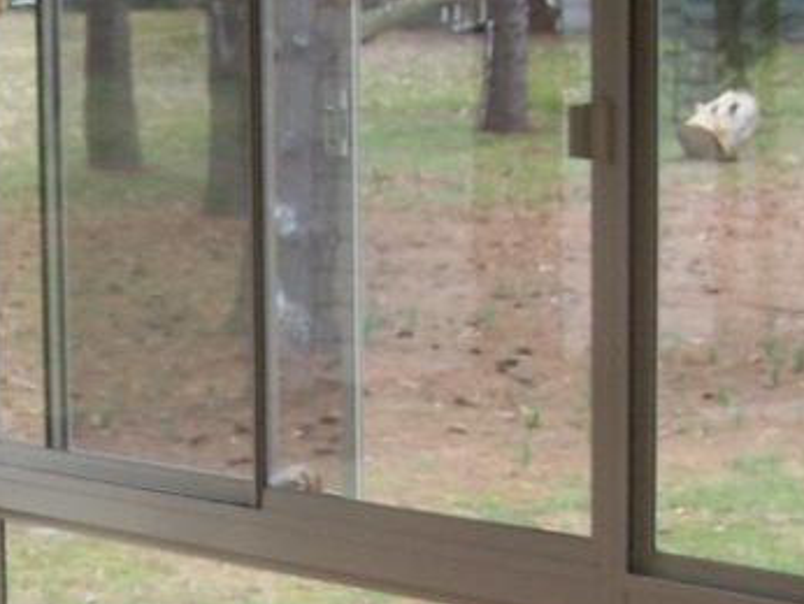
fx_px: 3672
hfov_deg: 12.5
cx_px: 309
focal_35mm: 158
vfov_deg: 9.2
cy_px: 843
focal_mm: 6.3
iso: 80
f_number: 2.8
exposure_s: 1/60
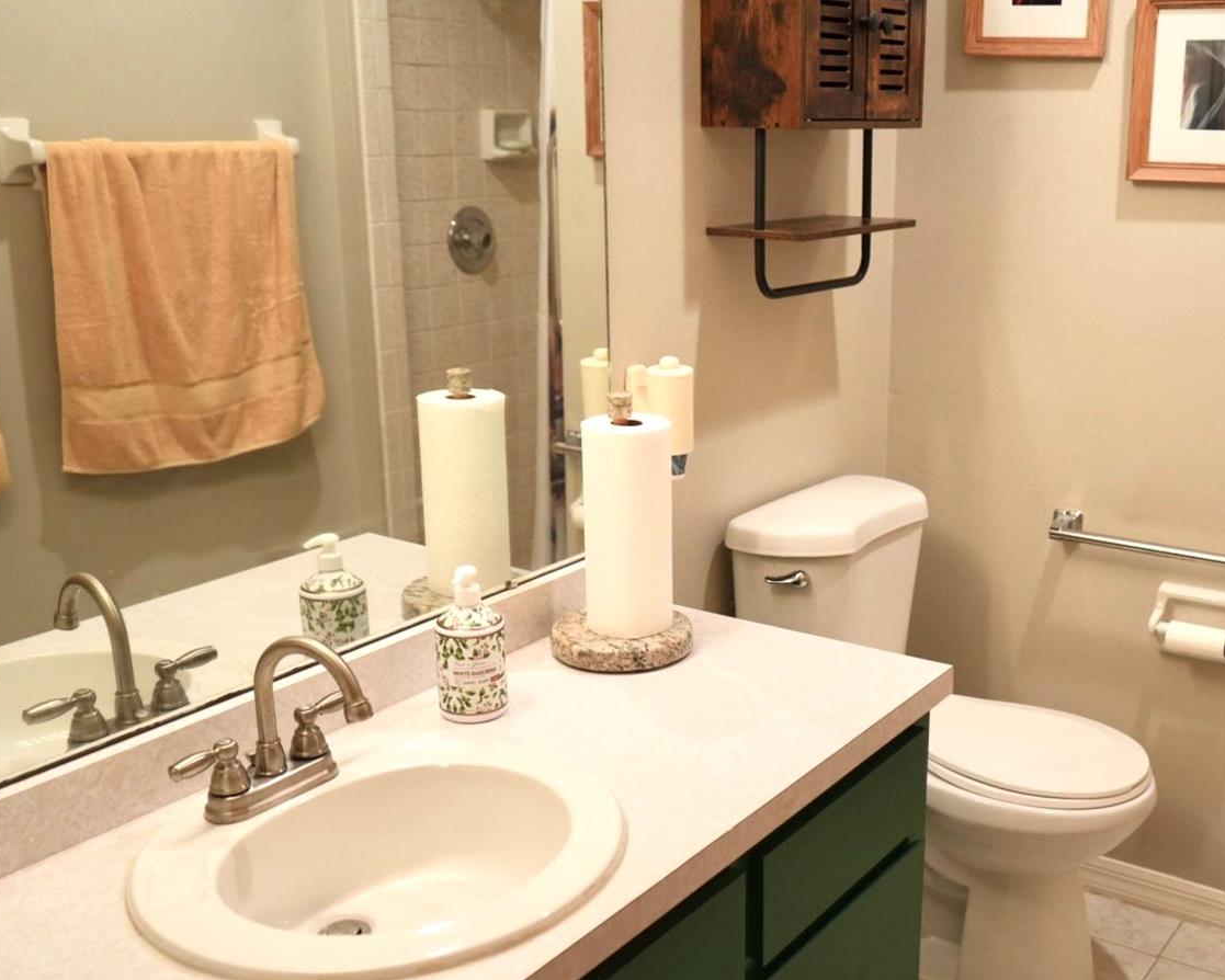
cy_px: 551
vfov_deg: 38.2
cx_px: 808
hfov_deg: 46.2
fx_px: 1414
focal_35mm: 39
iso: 2000
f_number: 3.5
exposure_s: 1/160
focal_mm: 29
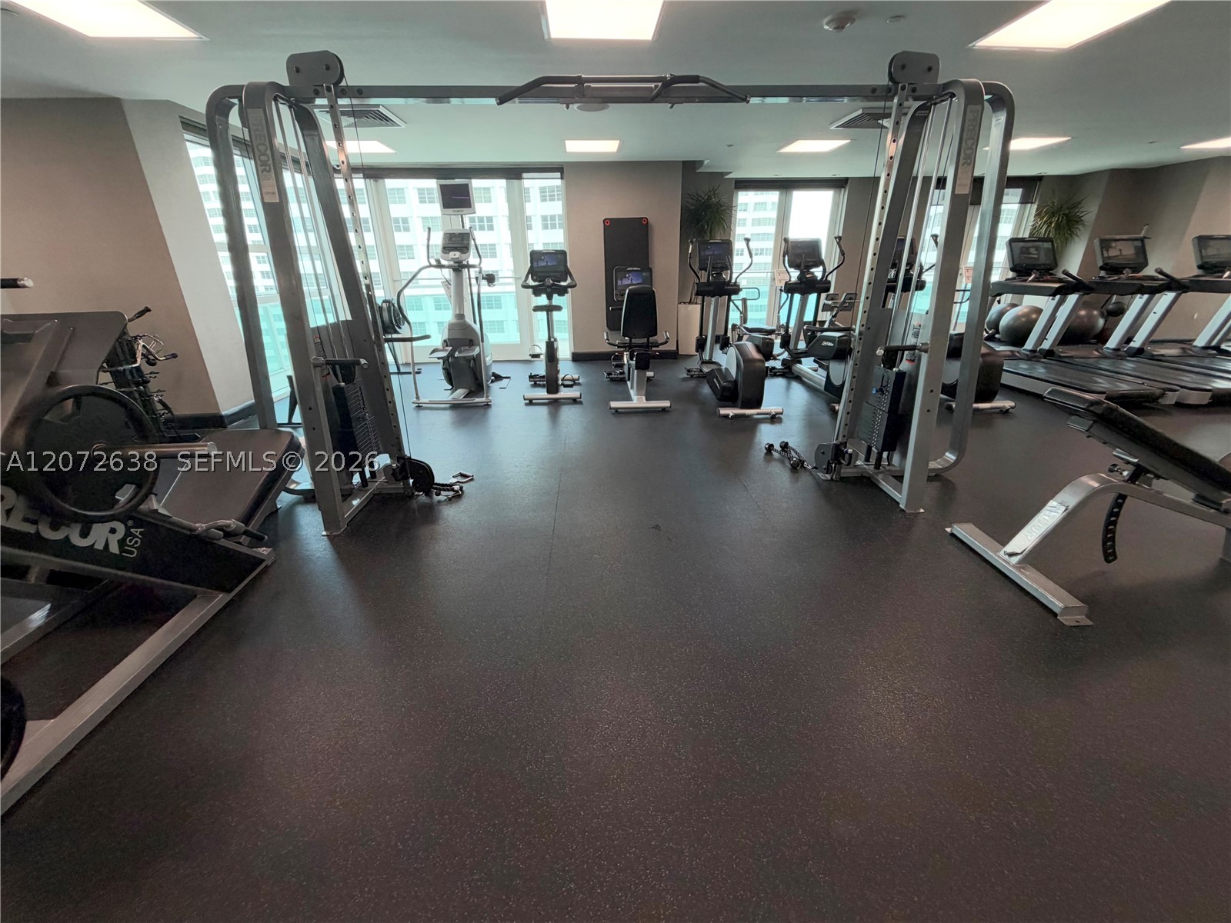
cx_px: 616
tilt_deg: -20.5
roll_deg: +0.3
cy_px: 462
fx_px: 498
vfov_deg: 85.7
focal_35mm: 14
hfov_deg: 102.1
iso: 320
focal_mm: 2.22
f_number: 2.2
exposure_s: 1/121
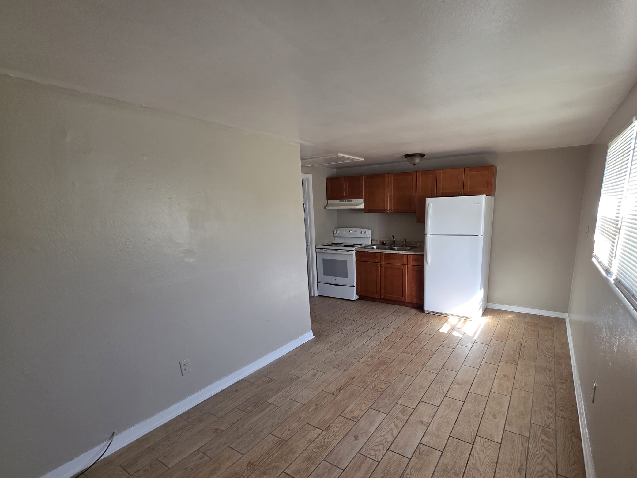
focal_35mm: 16
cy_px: 281
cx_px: 353
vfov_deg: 77.4
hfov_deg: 94.1
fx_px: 294
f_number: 1.9
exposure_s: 1/120
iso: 125
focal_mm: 2.2
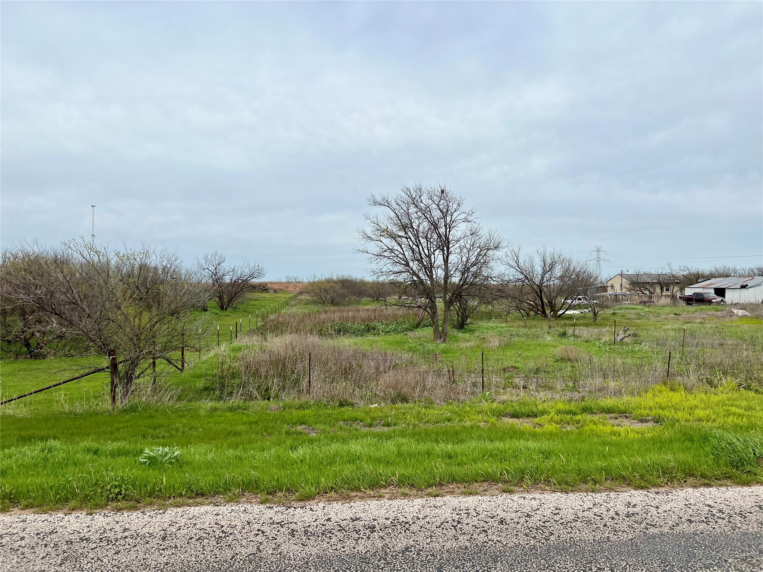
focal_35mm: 26
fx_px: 573
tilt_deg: -1.1
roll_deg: +1.5
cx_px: 382
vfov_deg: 53.1
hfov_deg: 67.3
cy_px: 286
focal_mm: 5.7
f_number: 1.5
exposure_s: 1/6579
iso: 50
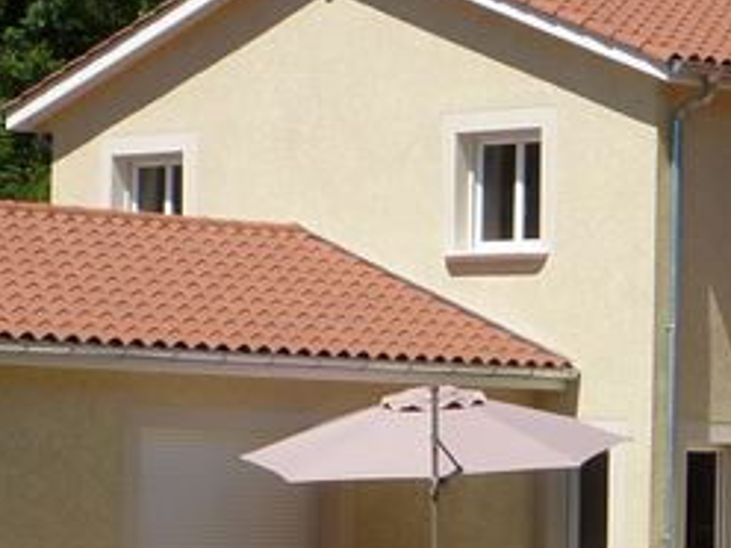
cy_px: 380
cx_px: 651
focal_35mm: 186
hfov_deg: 10.6
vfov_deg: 8.0
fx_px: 3928
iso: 80
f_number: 5
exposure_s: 1/400
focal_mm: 7.9
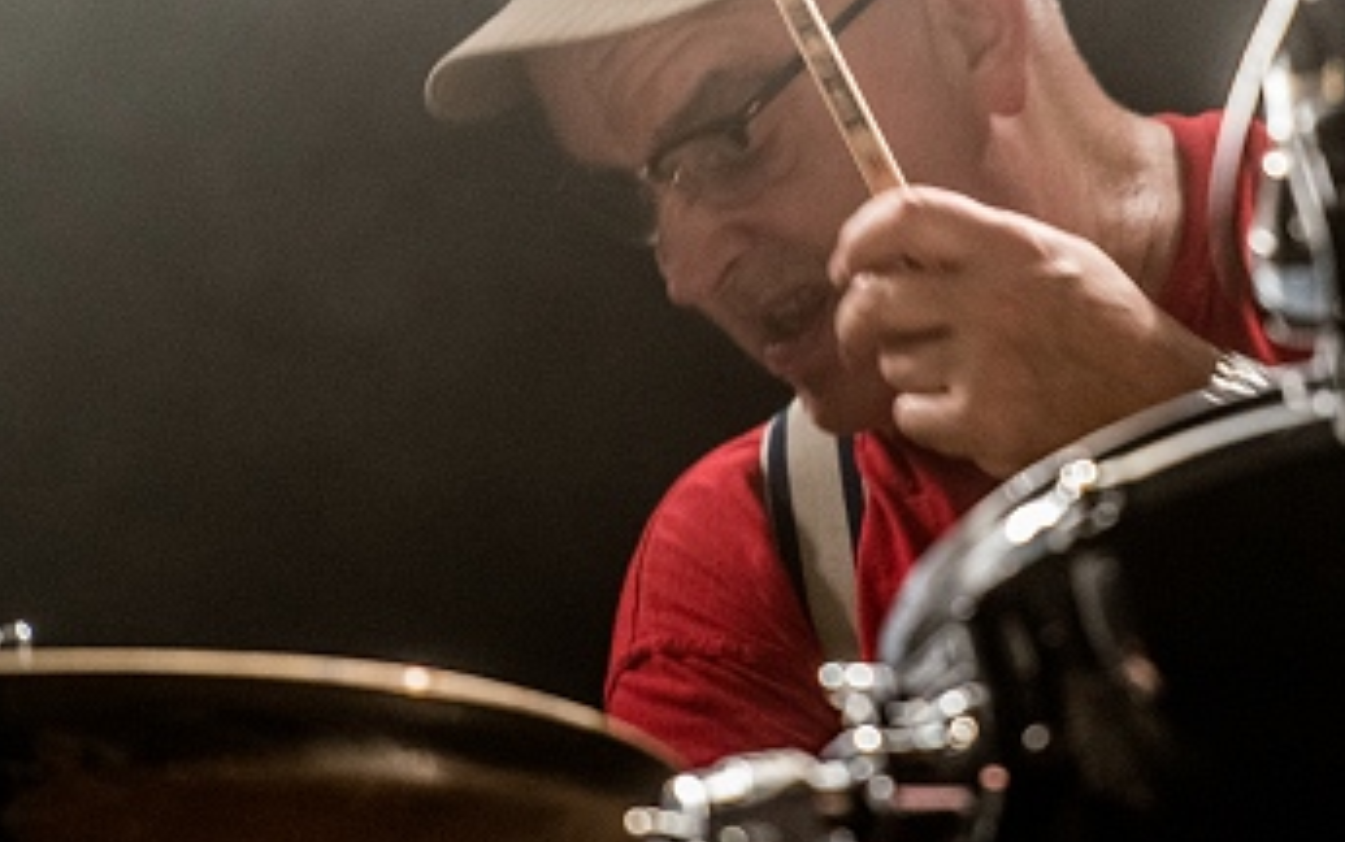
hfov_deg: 5.2
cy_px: 306
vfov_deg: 3.3
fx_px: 14816
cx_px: 986
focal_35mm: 404
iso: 2500
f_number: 2.8
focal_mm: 190
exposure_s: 1/80
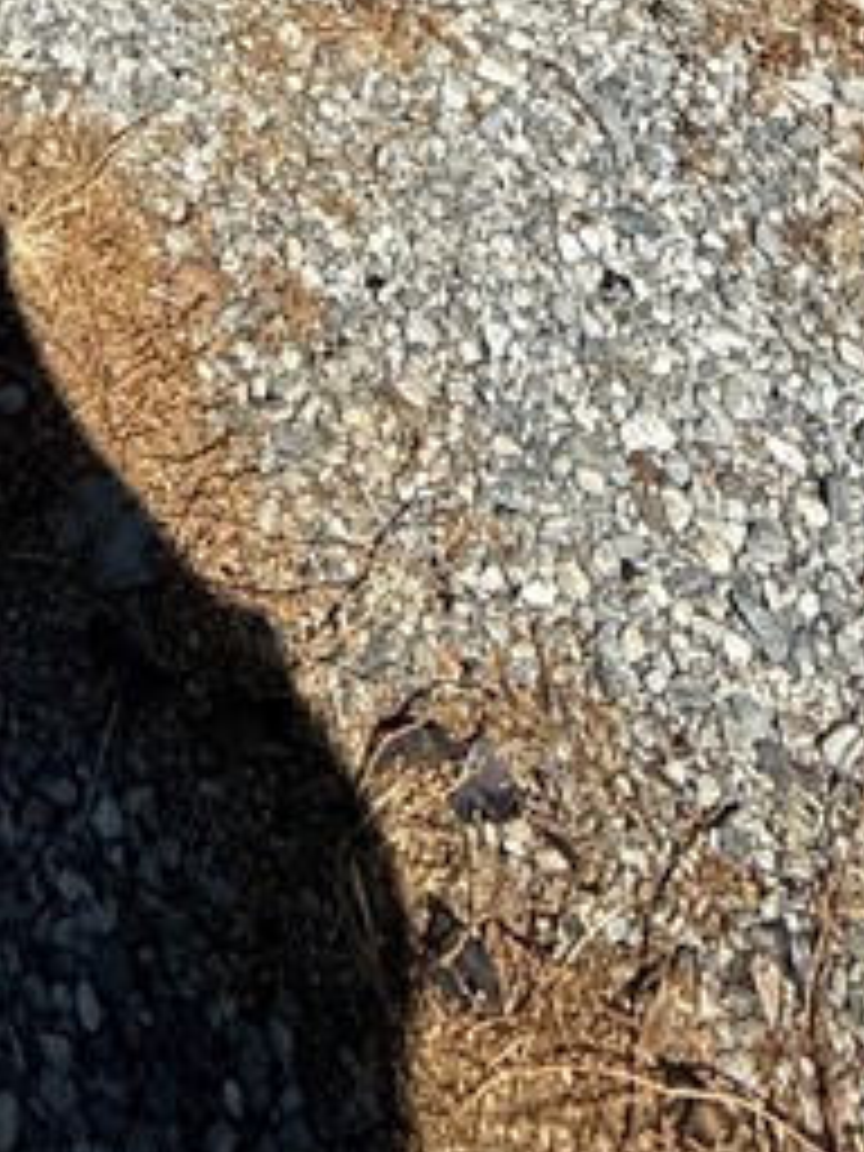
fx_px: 1864
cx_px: -292
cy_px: -1026
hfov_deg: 22.9
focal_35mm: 56
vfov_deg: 20.6
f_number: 2.2
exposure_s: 1/3891
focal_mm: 2.22
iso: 50
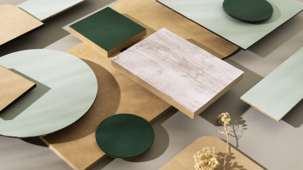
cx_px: 152
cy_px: 87
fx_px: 426
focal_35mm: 53
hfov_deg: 39.2
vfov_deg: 22.6
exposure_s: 1/125
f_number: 8
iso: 200
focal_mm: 50
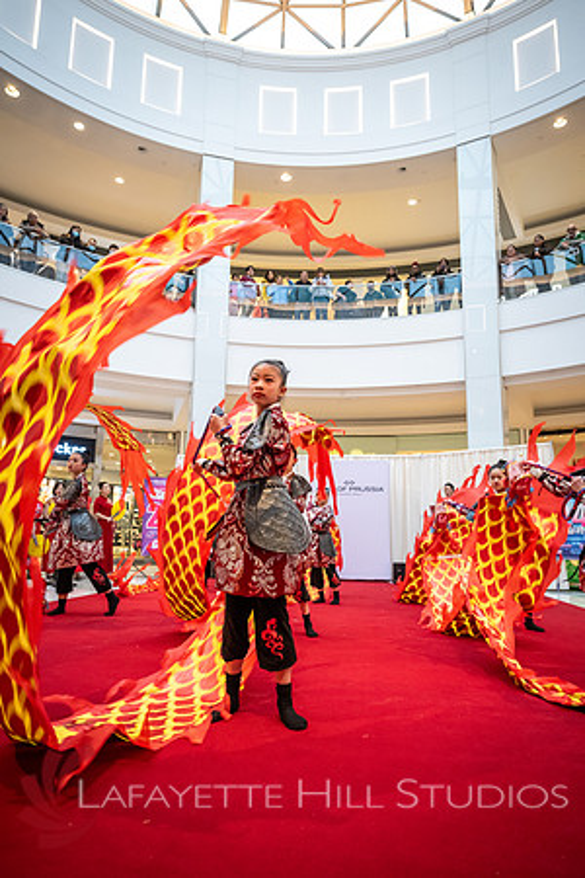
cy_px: 439
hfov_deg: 53.1
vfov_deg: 73.7
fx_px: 585
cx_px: 292
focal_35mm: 24
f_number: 4
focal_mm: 24
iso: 4000
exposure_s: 1/320
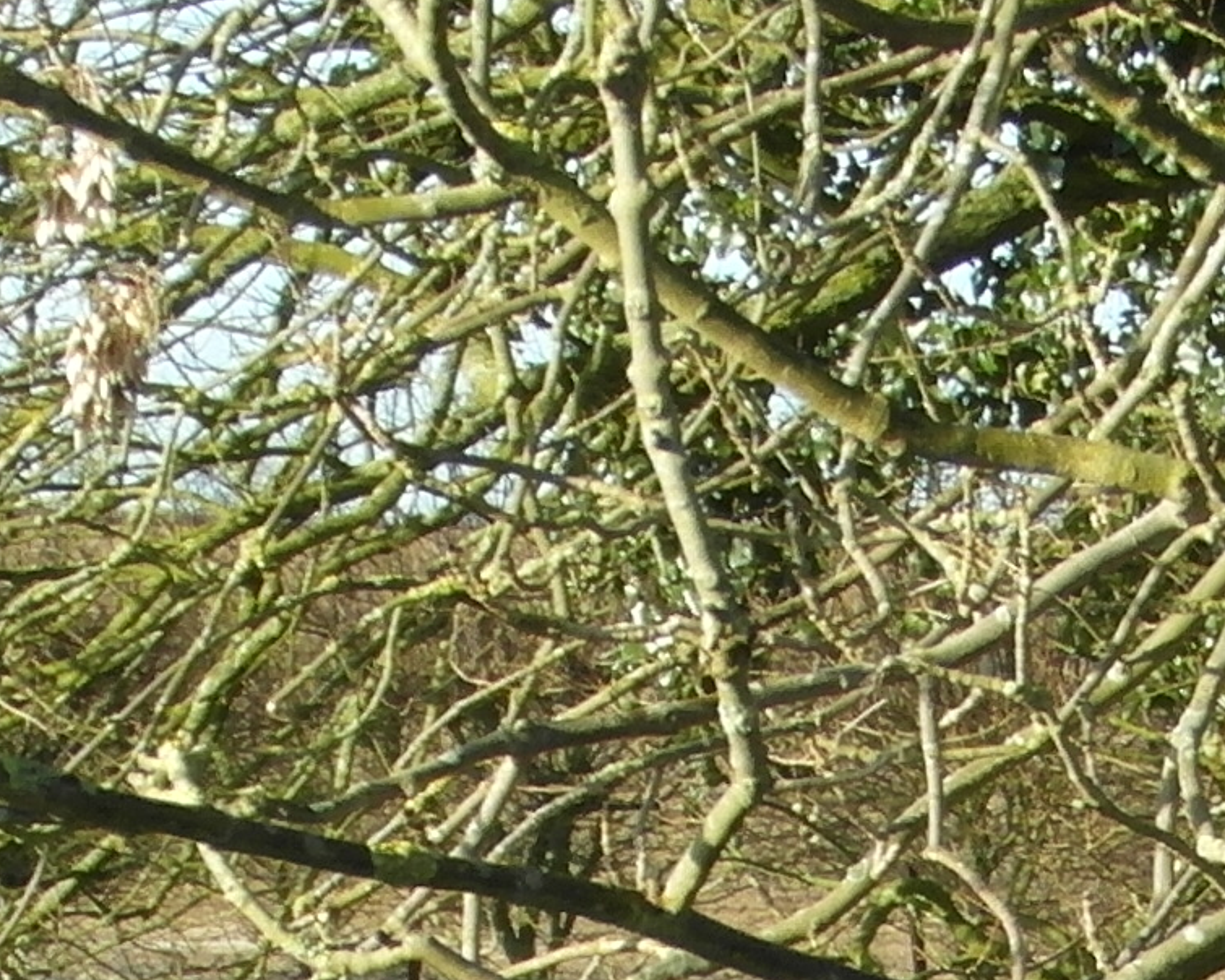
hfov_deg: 8.8
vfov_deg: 6.9
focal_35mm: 217
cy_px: 1898
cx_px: 1436
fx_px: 7867
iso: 100
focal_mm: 6.8
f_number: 3.6
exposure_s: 1/250
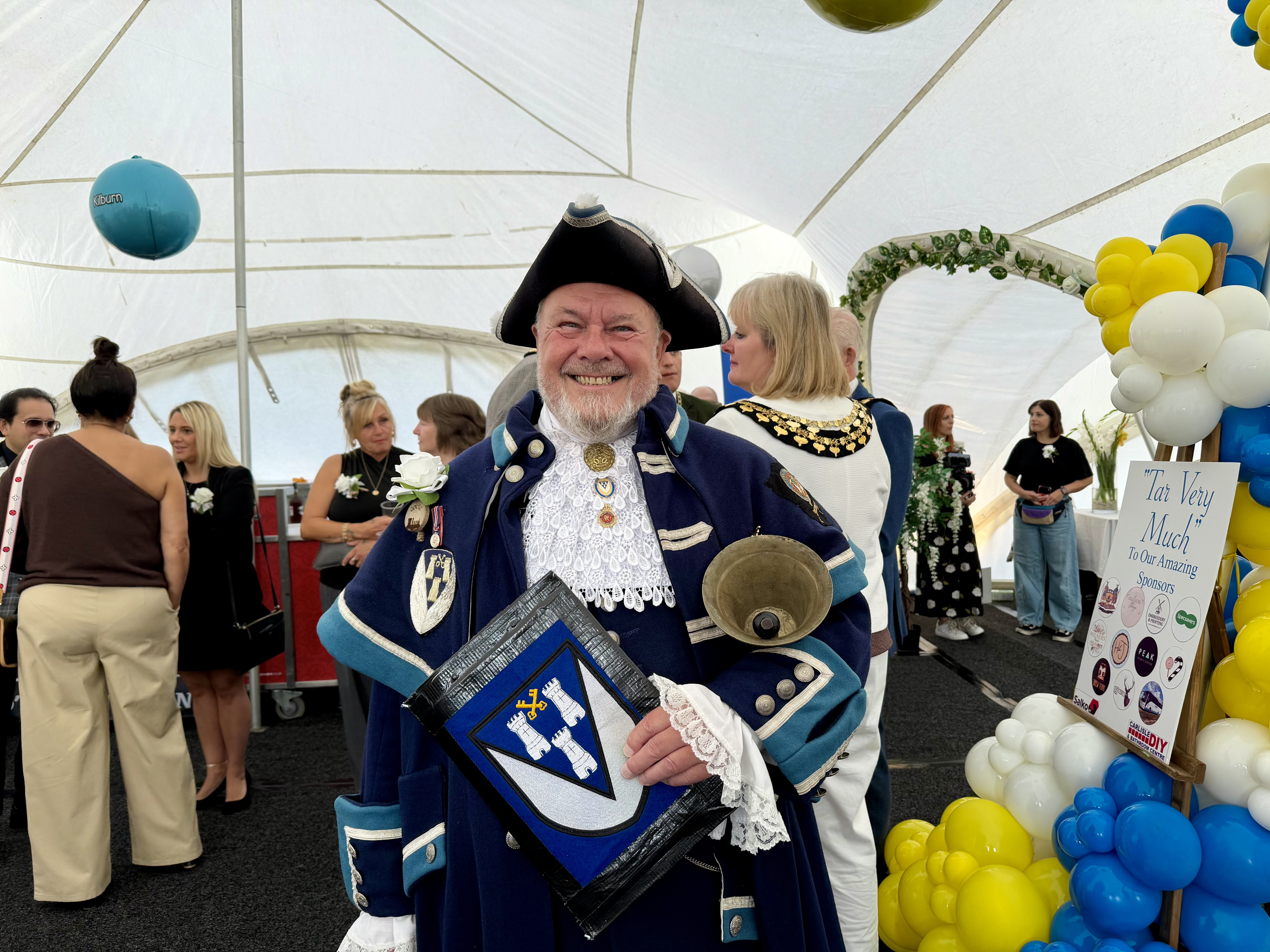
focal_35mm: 24
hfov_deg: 71.6
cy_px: 476
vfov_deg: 56.8
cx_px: 635
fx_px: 881
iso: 64
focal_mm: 6.8
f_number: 1.8
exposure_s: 1/165
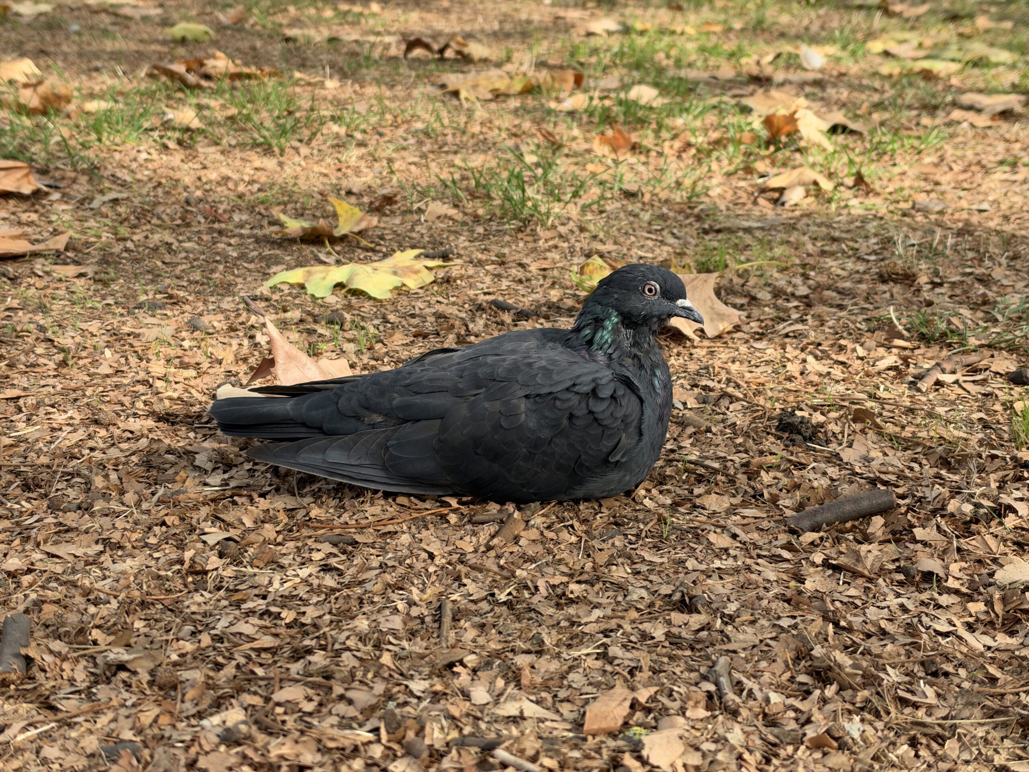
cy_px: 386
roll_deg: +1.8
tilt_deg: -16.4
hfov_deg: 39.7
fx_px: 1427
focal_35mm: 48
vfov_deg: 30.3
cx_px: 514
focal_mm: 6.93
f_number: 1.48
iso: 64
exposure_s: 1/742
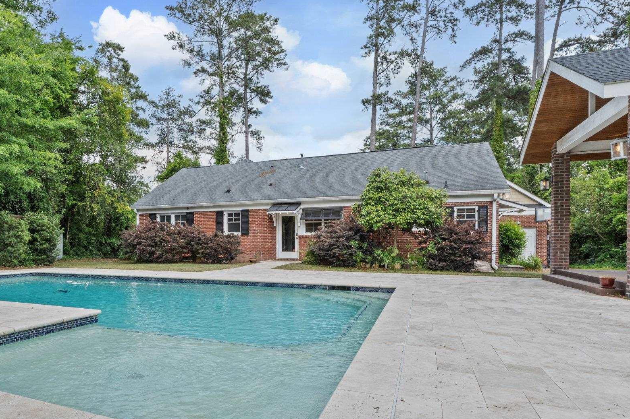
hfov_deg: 71.4
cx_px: 206
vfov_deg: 52.8
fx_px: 420
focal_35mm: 24
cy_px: 250
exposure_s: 1/60
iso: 250
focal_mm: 10
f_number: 10
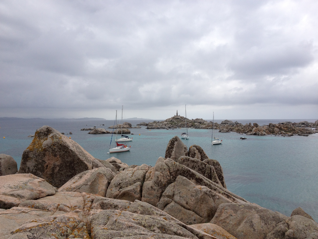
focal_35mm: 35
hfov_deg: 52.6
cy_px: 120
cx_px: 159
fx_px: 322
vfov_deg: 40.7
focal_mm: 4.28
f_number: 2.4
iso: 64
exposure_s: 1/1255
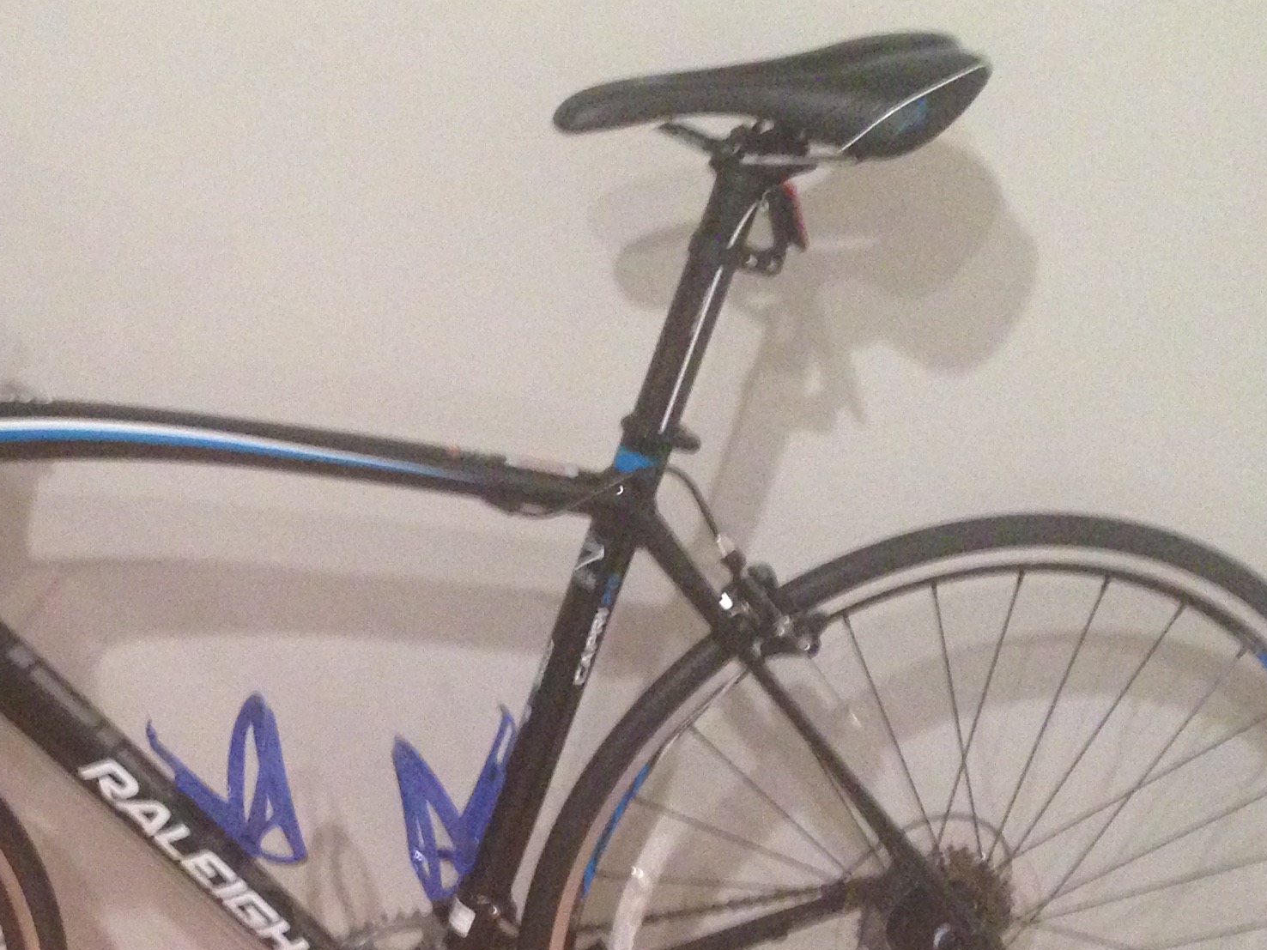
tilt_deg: -33.8
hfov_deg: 26.1
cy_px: 816
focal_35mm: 73
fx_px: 2672
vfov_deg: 19.9
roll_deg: -0.2
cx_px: 227
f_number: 2.4
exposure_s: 1/15
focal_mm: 4.12
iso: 400
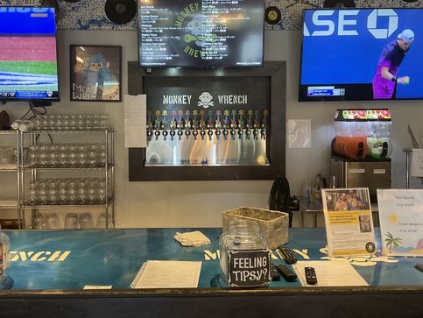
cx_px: 194
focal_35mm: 36
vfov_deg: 39.5
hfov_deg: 51.3
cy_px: 128
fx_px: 440
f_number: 1.8
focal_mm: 3
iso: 200
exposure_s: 1/40
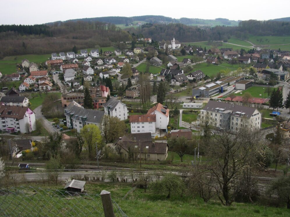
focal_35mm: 36
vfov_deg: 39.7
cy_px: 111
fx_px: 302
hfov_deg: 51.4
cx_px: 144
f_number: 4.3
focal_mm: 5.8
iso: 80
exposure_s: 1/320
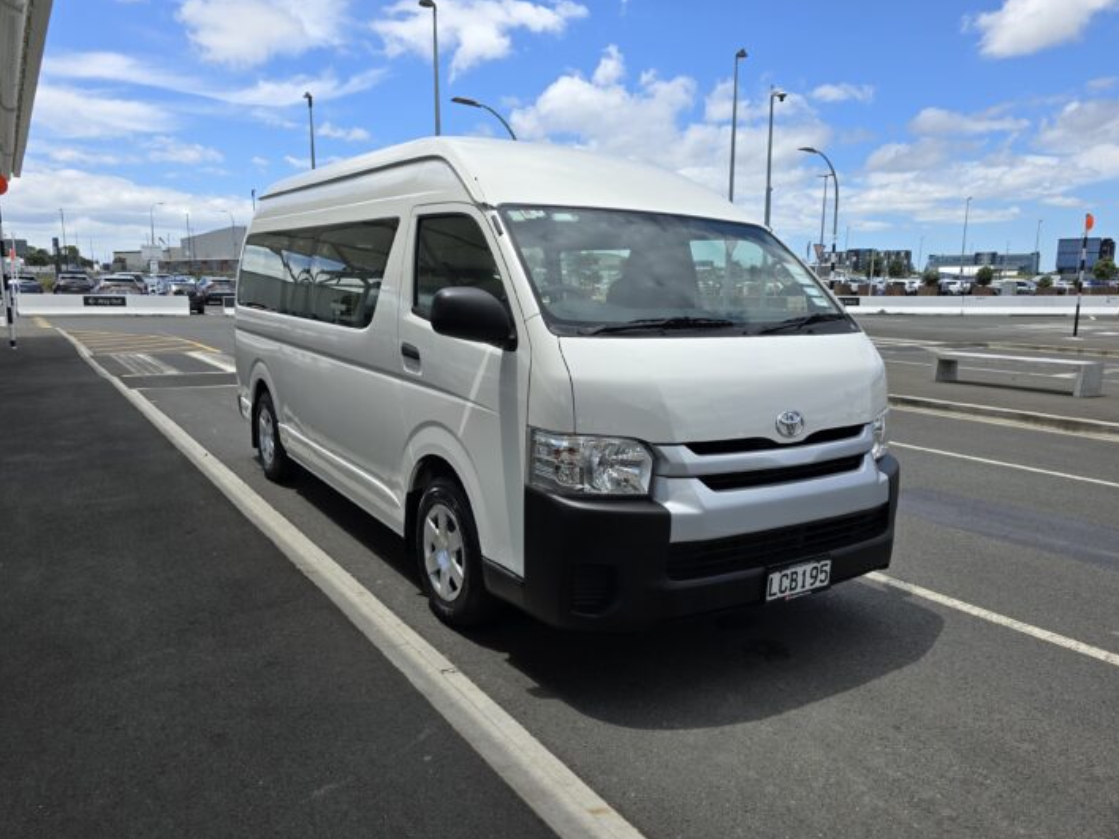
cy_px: 423
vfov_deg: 54.9
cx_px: 581
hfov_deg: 69.4
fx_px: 808
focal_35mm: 25
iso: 12
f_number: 1.7
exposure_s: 1/801
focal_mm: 6.3
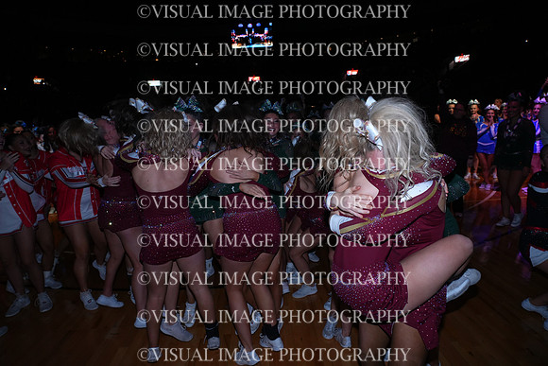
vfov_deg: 53.2
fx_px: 365
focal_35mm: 24
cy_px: 183
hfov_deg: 73.7
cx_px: 274
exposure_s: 1/250
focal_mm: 24
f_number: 5.6
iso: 1600
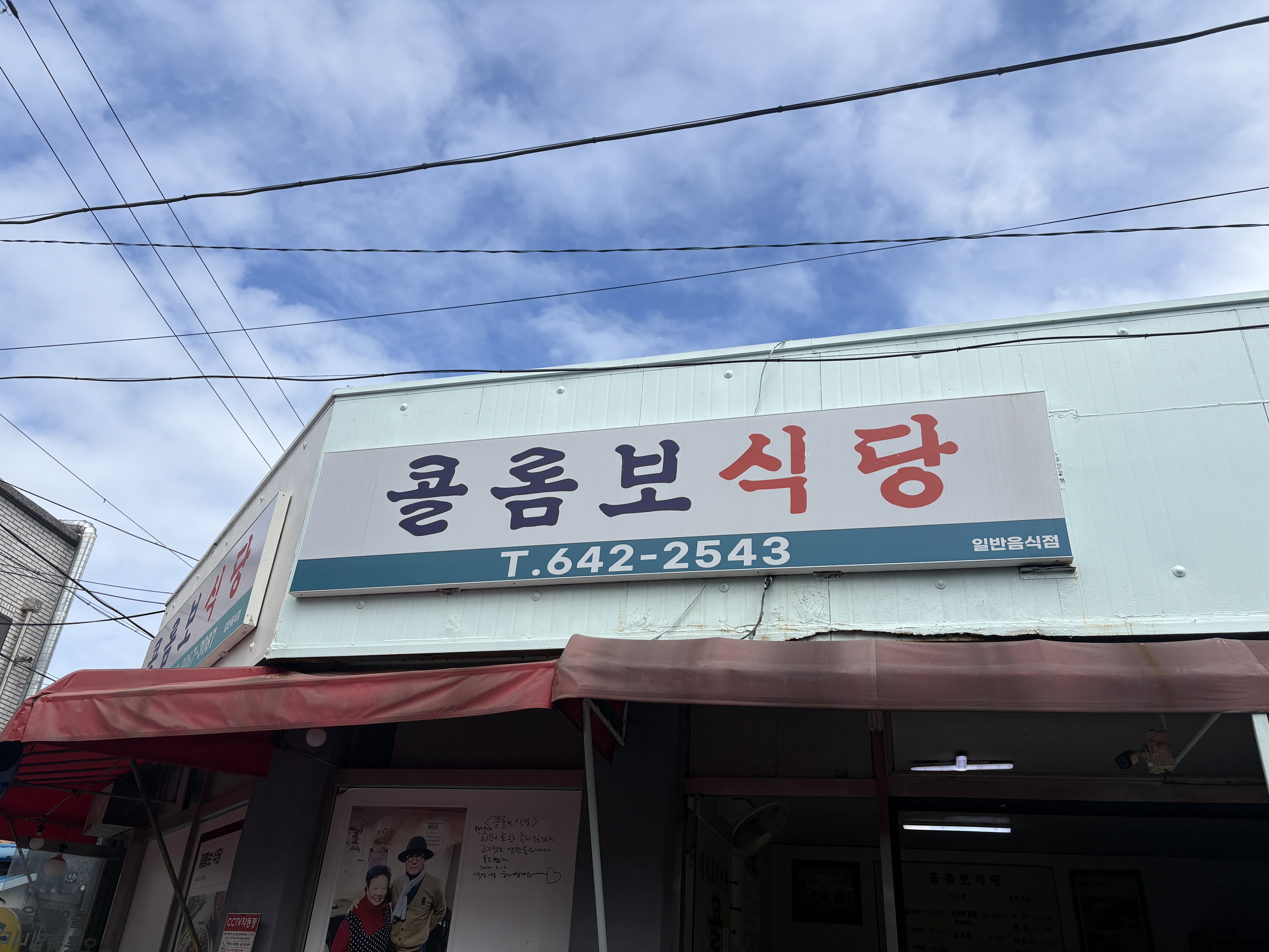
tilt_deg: +28.7
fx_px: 953
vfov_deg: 53.1
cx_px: 634
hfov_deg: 67.3
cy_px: 476
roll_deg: -3.7
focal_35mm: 26
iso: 50
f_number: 1.6
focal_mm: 5.96
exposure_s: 1/3623
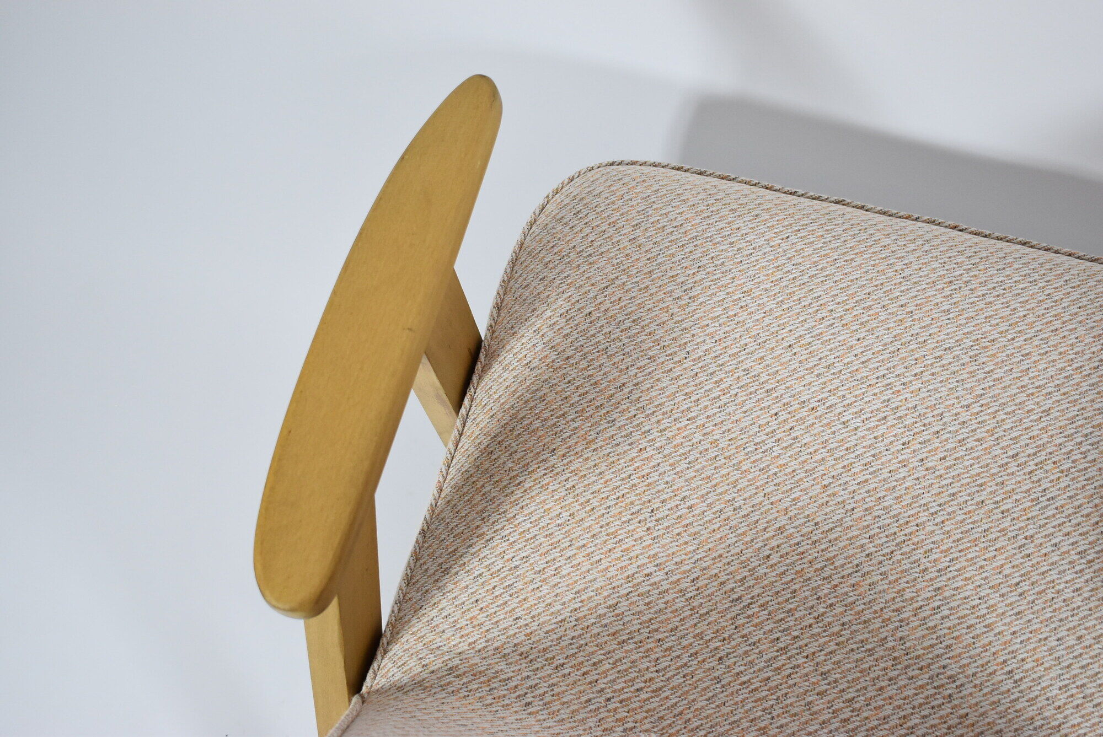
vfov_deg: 28.1
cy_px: 368
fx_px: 1472
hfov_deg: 41.1
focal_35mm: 48
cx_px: 552
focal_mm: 32
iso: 1250
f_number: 4.5
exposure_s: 1/125
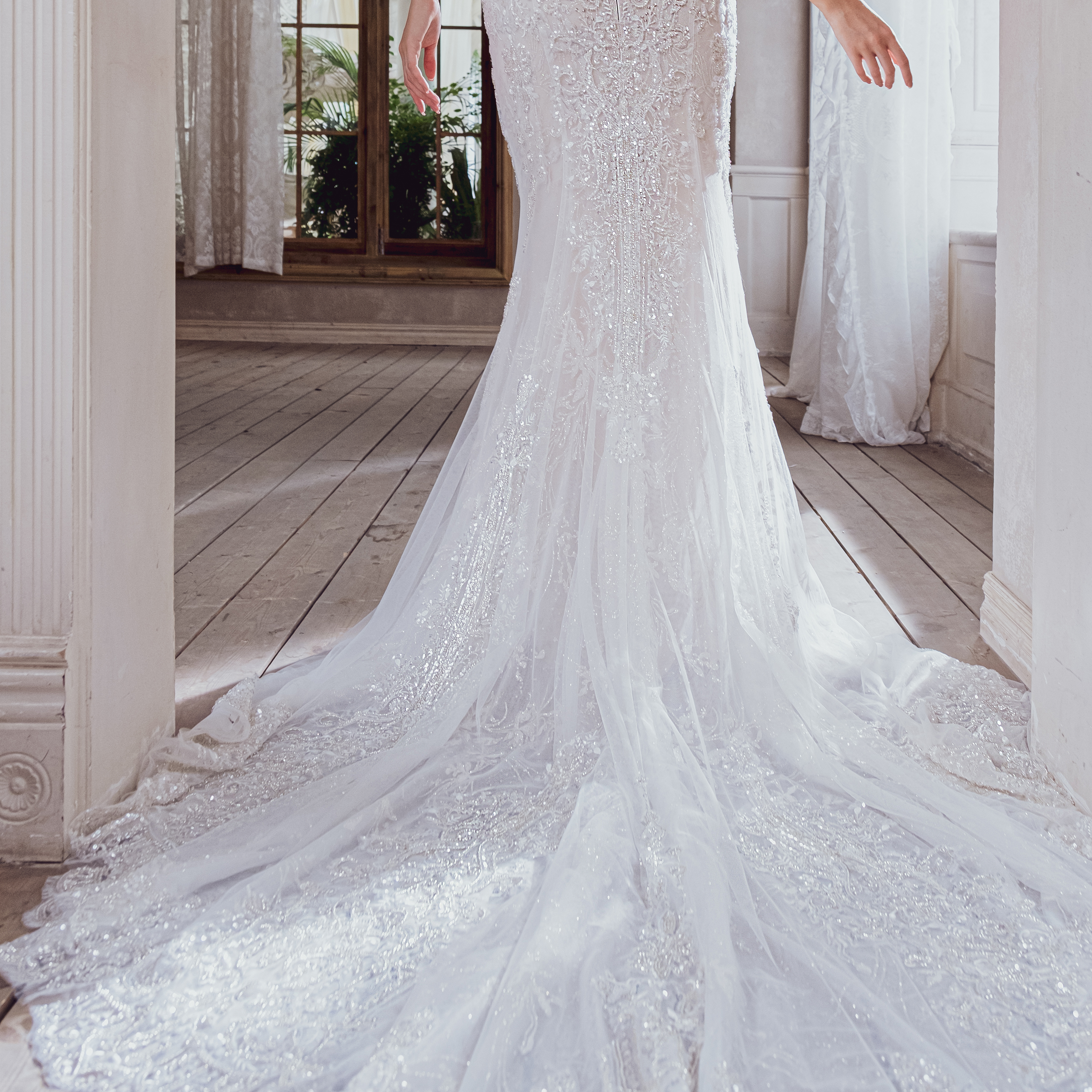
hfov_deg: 47.1
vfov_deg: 44.9
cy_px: 218
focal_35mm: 35
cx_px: 602
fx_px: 1249
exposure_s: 1/160
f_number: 3.6
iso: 500
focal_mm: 16
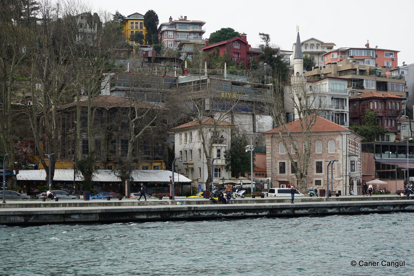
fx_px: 724
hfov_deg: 31.9
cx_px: 207
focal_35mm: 63
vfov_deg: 21.6
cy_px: 138
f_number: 9
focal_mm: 63
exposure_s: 1/125
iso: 100
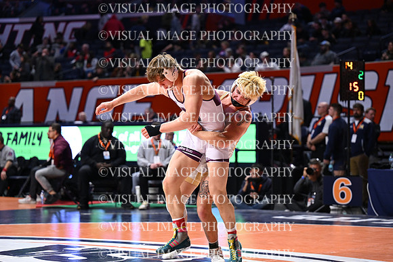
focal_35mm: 100
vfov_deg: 13.7
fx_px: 1092
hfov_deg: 20.4
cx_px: 196
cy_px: 131
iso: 3200
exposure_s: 1/1000
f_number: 2.8
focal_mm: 100
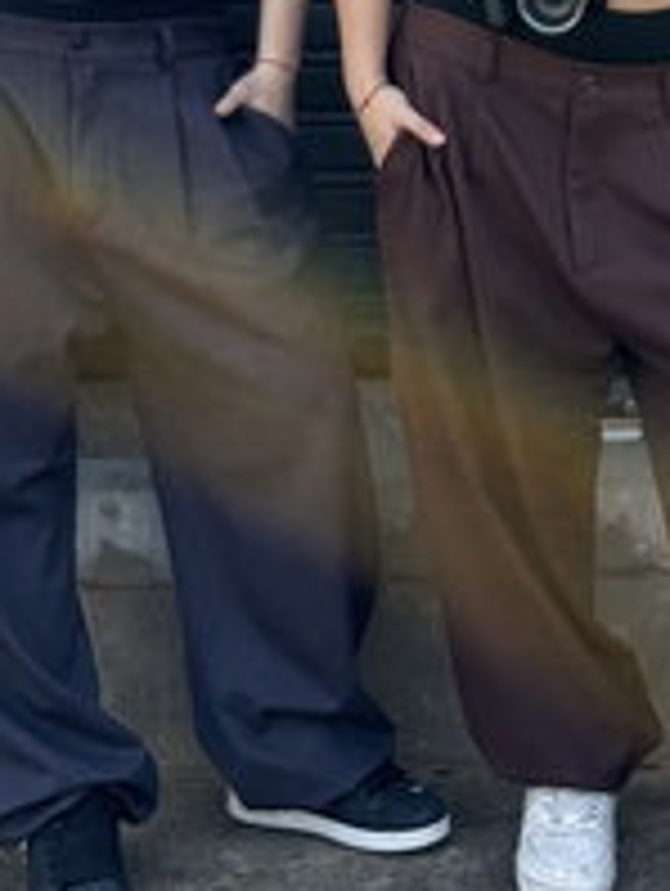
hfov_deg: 11.5
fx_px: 3322
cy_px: -232
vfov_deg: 14.7
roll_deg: +0.1
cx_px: 571
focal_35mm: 129
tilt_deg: -4.9
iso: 64
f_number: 1.78
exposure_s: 1/719
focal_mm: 6.76
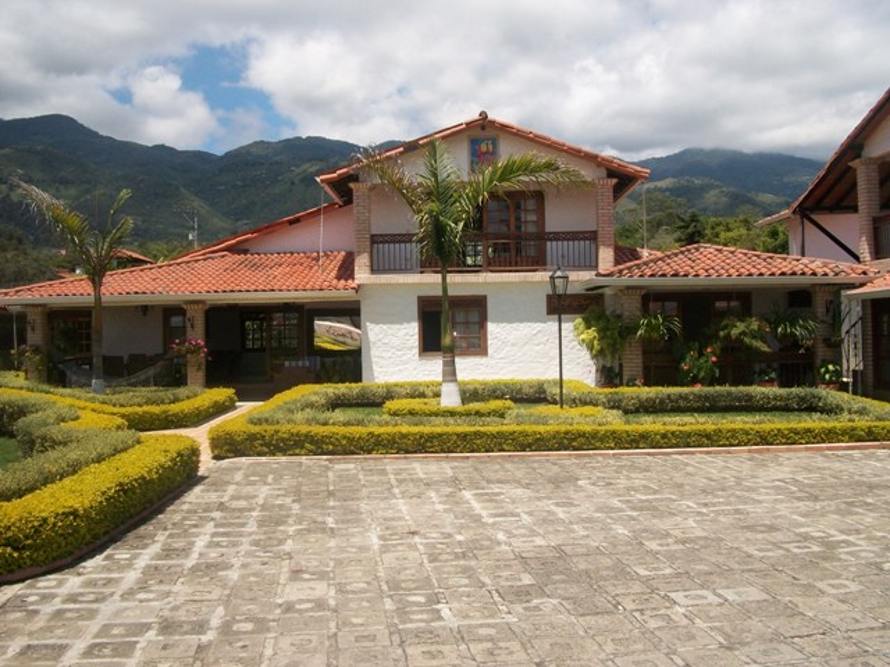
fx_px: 823
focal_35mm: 32
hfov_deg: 56.8
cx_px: 445
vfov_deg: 44.2
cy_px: 334
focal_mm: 5.7
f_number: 5.5
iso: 80
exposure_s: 1/500
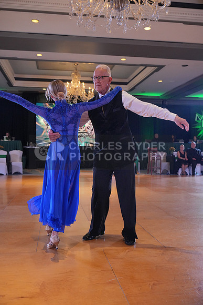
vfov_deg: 53.1
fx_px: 304
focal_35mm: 36
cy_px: 152
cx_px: 102
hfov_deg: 36.9
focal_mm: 36
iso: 3200
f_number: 4
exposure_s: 1/500
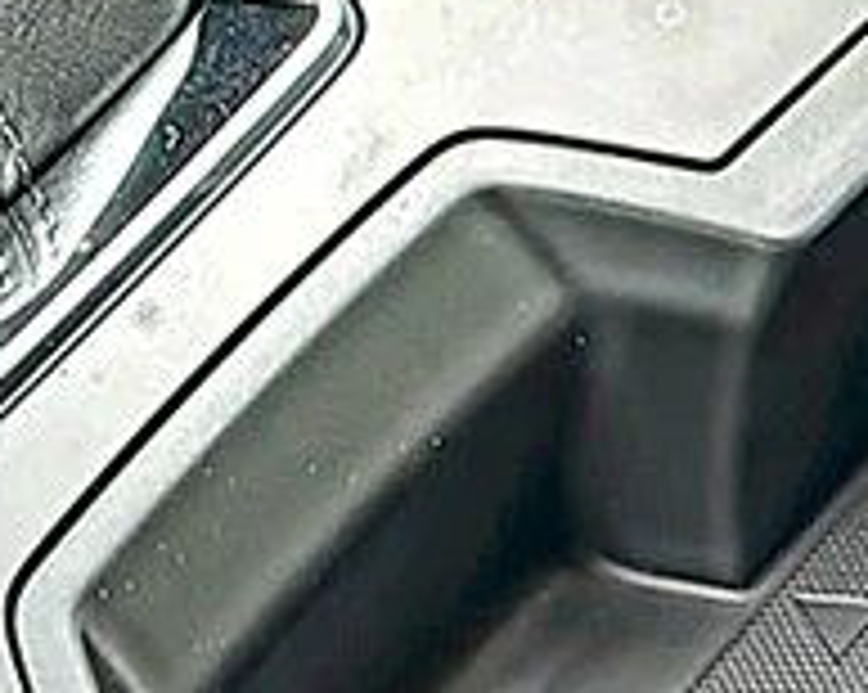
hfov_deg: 13.9
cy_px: -106
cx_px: -396
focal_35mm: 131
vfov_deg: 11.6
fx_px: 3362
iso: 50
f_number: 1.78
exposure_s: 1/104
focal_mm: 6.86
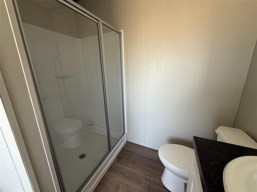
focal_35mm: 14
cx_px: 128
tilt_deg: -14.1
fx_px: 104
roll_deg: +2.9
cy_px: 96
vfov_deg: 85.7
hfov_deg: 102.1
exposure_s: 1/99
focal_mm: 2.22
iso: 160
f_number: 2.2
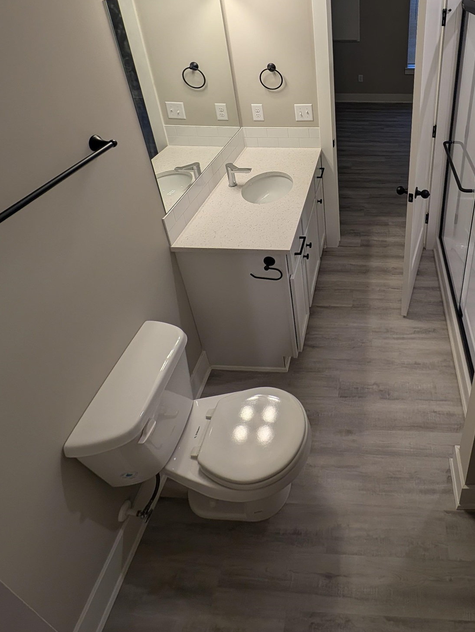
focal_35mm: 19
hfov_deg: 64.0
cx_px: 366
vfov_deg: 77.7
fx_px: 347
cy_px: 152
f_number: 1.95
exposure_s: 1/120
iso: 91
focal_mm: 2.23
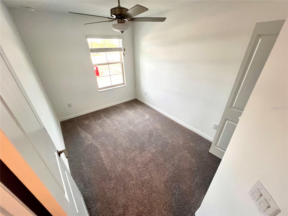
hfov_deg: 106.2
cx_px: 144
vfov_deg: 89.9
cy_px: 108
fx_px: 108
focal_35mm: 13
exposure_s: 1/120
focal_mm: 1.57
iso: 100
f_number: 1.8
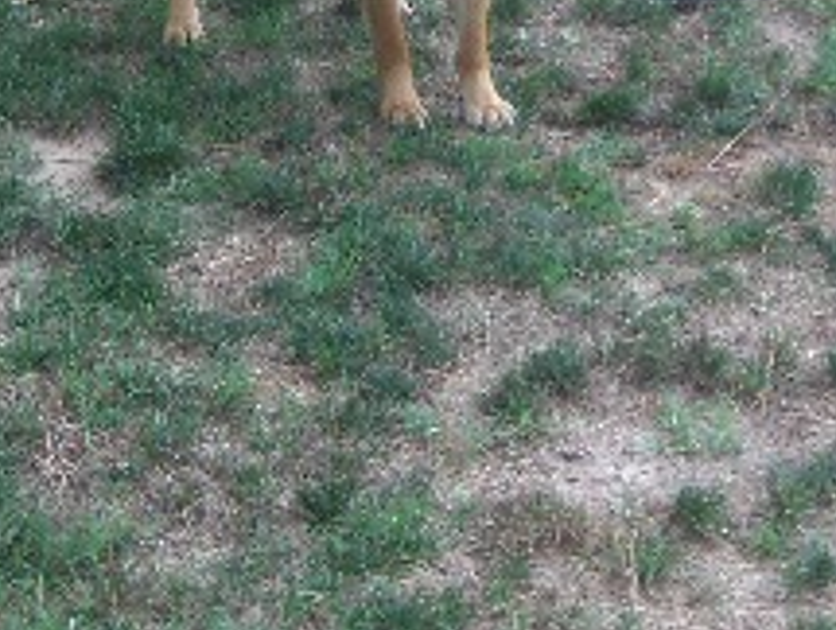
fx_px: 2516
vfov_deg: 13.8
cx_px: 467
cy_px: -171
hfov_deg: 18.9
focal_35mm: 104
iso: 100
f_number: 2.8
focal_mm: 7.5
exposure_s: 1/79.1
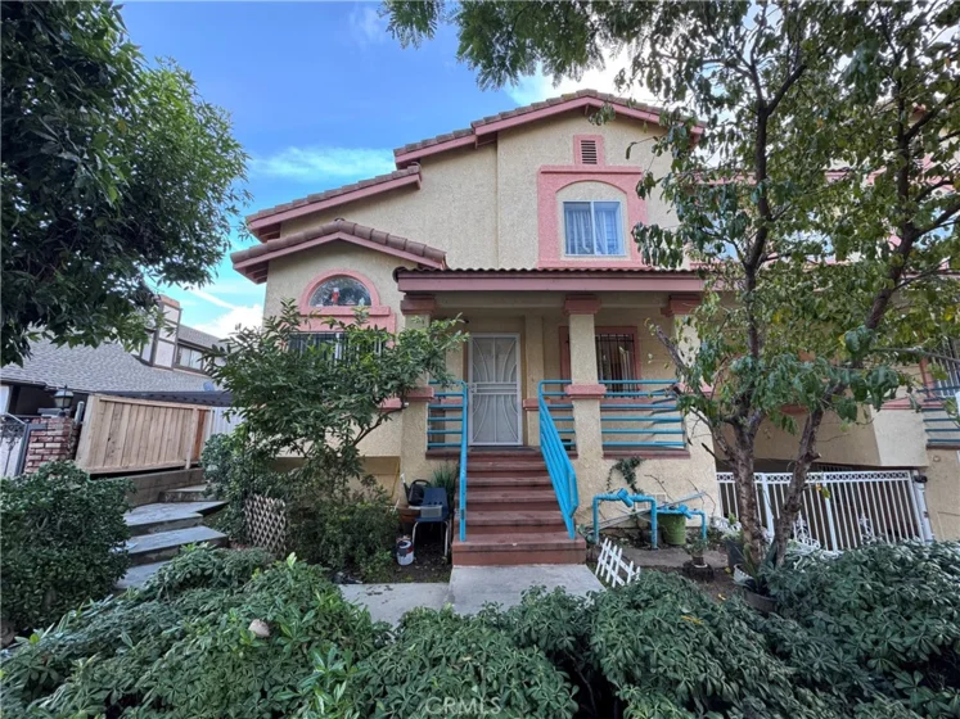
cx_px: 480
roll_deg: -0.4
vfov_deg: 85.7
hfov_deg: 102.1
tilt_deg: +10.0
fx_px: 388
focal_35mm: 14
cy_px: 360
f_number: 2.2
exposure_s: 1/99
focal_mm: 2.22
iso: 100
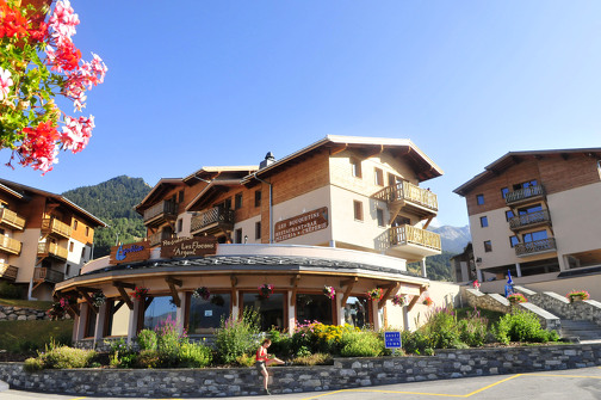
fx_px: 425
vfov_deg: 50.3
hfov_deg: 70.5
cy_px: 200
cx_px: 300
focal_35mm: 26
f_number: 8
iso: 800
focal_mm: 17
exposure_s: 1/750
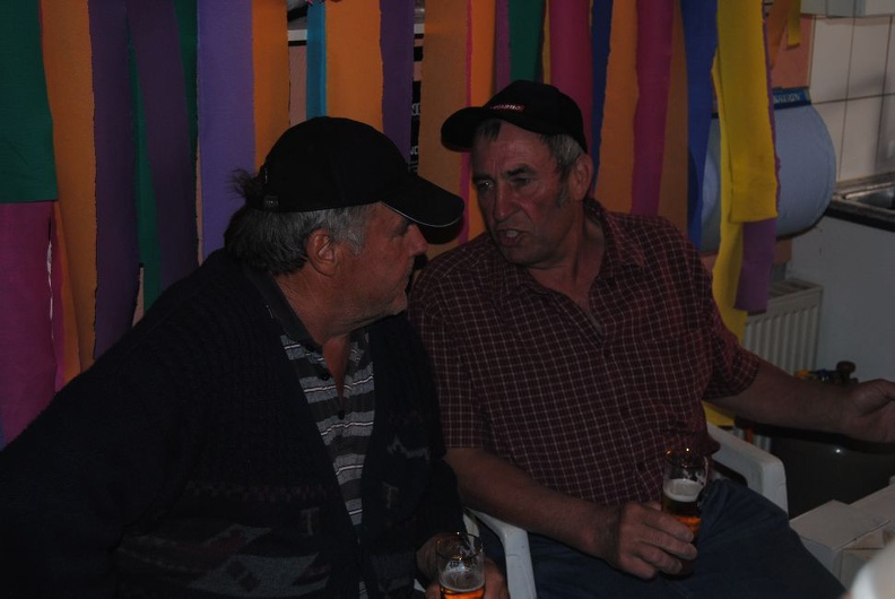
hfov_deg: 38.8
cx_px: 448
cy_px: 300
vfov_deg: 26.5
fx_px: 1269
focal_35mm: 51
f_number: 4.5
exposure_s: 1/60
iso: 200
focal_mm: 34
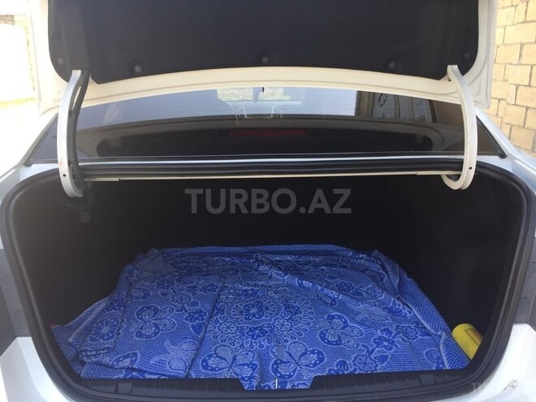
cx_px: 268
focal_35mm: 29
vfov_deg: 48.2
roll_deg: -1.4
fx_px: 449
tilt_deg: -16.8
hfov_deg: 61.7
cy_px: 201
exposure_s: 1/172
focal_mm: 4.15
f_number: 2.2
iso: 32
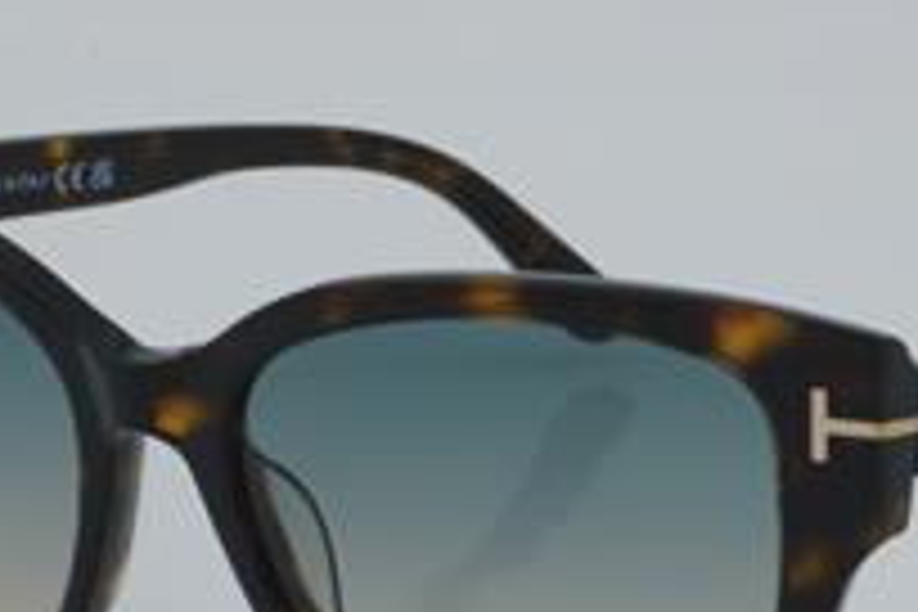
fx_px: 3748
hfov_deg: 14.0
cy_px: 513
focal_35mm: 147
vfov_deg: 9.3
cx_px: 531
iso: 100
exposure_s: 1/4
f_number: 32
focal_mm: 50
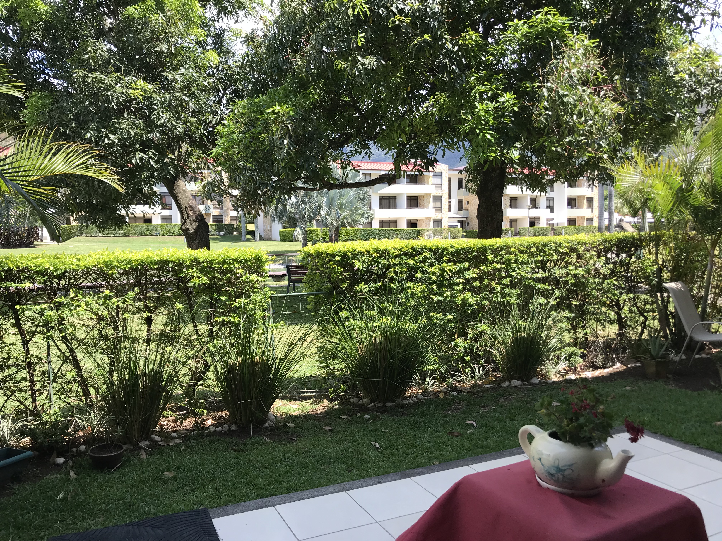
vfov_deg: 49.7
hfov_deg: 63.4
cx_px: 361
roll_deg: +0.1
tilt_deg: -2.5
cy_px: 270
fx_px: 584
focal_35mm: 28
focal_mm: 3.99
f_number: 1.8
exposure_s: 1/634
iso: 20
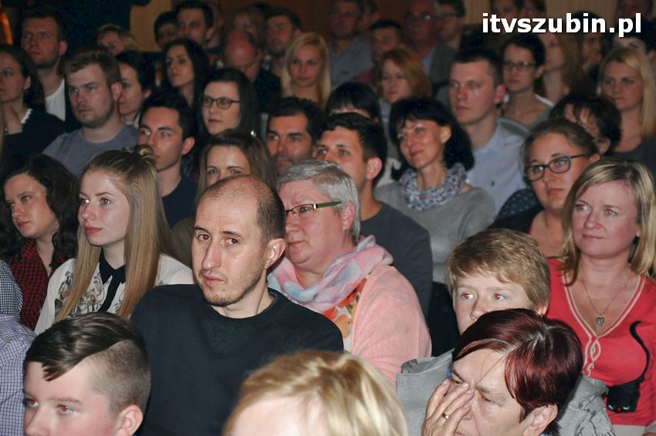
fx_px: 2048
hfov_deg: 18.2
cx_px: 328
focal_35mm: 112
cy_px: 218
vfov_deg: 12.2
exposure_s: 1/60
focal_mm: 75
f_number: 5.3
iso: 1000
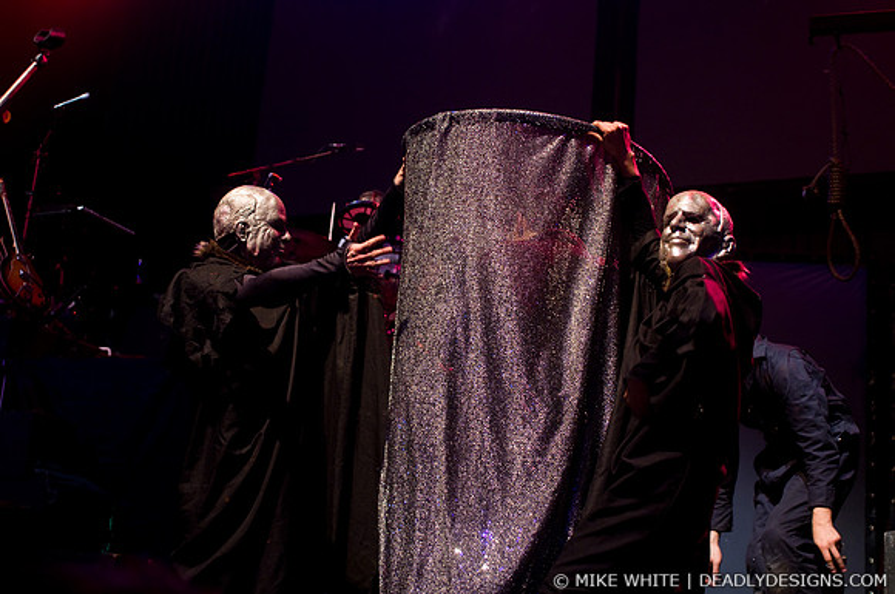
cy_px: 297
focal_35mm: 52
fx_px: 1303
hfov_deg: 37.9
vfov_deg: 25.7
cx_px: 448
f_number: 2.8
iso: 640
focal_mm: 35
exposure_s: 1/160
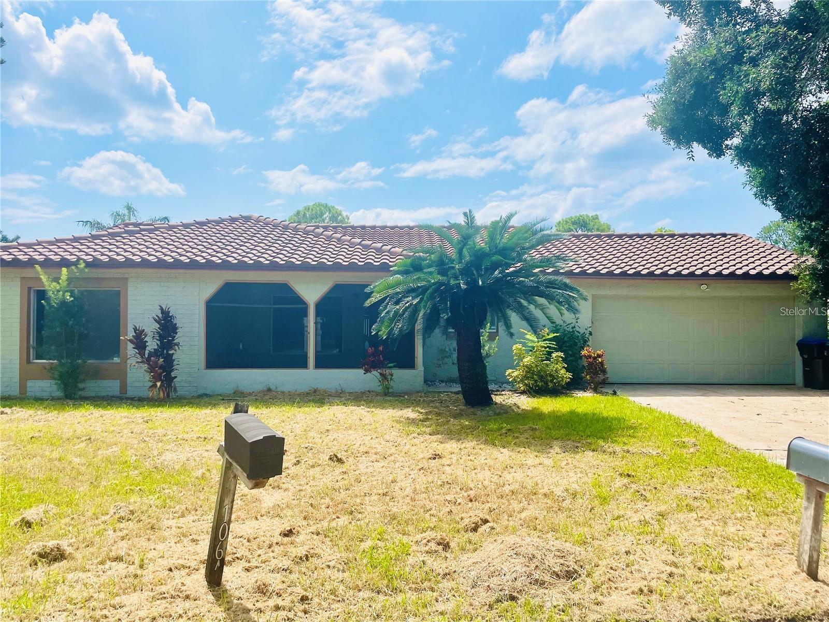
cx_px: 414
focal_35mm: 26
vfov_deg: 53.1
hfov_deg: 67.3
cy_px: 311
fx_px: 623
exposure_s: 1/6494
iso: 32
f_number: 1.6
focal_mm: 4.2
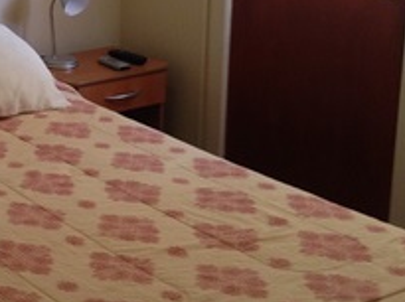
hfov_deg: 21.4
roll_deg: +2.0
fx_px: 1004
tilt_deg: -13.9
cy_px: 8
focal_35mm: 86
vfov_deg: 16.8
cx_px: -64
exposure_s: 1/20
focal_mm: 4.12
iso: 80
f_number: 2.4
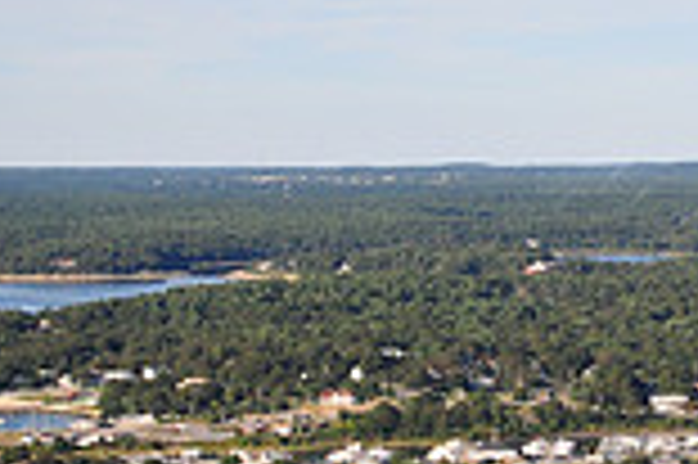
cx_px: 1198
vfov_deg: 9.1
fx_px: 2828
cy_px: 746
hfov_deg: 12.9
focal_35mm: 146
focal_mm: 26
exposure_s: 1/500
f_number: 4.5
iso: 250
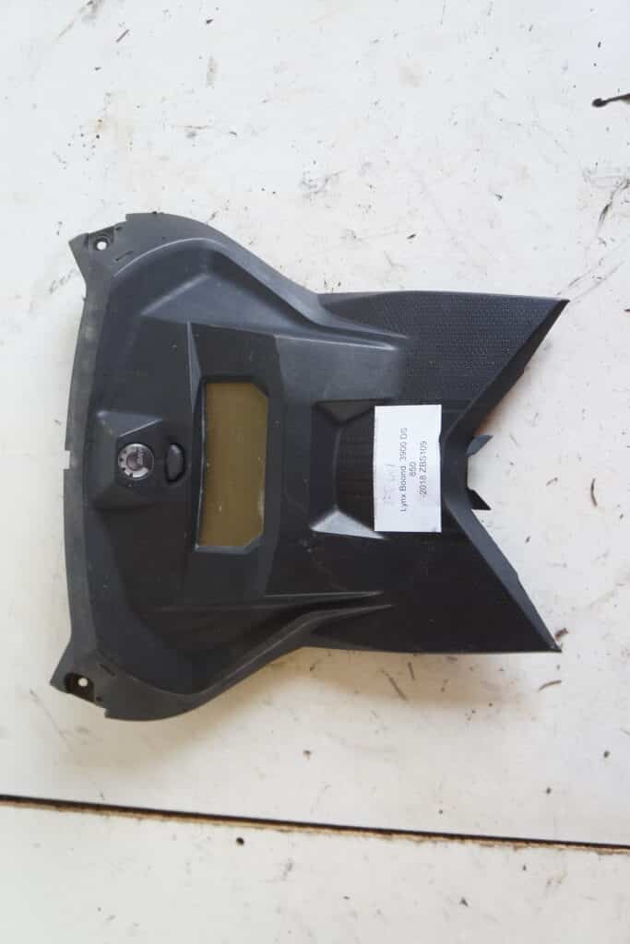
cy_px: 472
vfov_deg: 61.9
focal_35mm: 30
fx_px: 787
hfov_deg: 43.6
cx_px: 315
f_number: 4
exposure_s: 1/60
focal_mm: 20
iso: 500
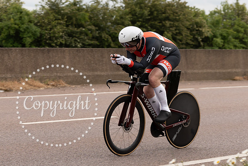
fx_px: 832
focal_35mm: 121
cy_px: 56
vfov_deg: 11.3
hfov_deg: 16.9
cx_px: 119
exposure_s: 1/800
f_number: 4
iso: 125
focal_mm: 70
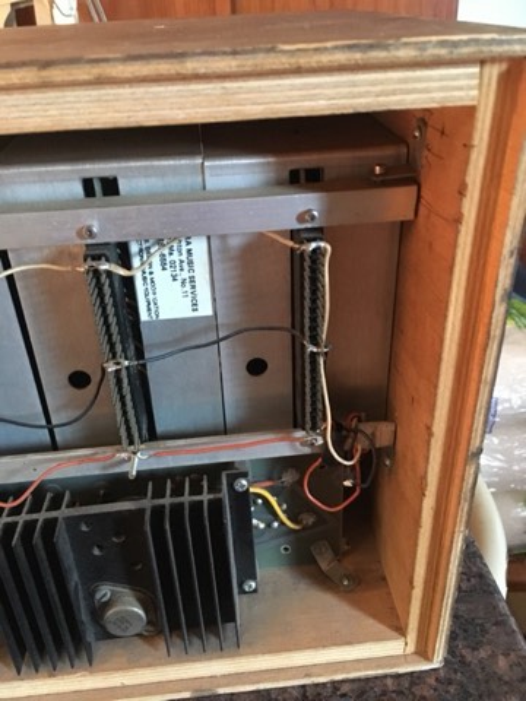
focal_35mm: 29
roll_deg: +2.2
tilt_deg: -33.7
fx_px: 588
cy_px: 350
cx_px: 263
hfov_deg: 48.2
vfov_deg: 61.7
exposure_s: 1/15
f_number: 2.2
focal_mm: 4.15
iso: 320
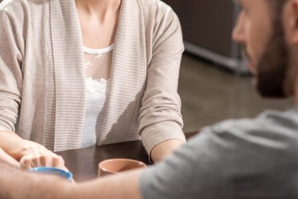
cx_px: 43
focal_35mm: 194
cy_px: 40
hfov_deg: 10.6
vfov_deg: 7.1
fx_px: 1607
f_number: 2.8
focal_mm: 85
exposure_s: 1/125
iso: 200
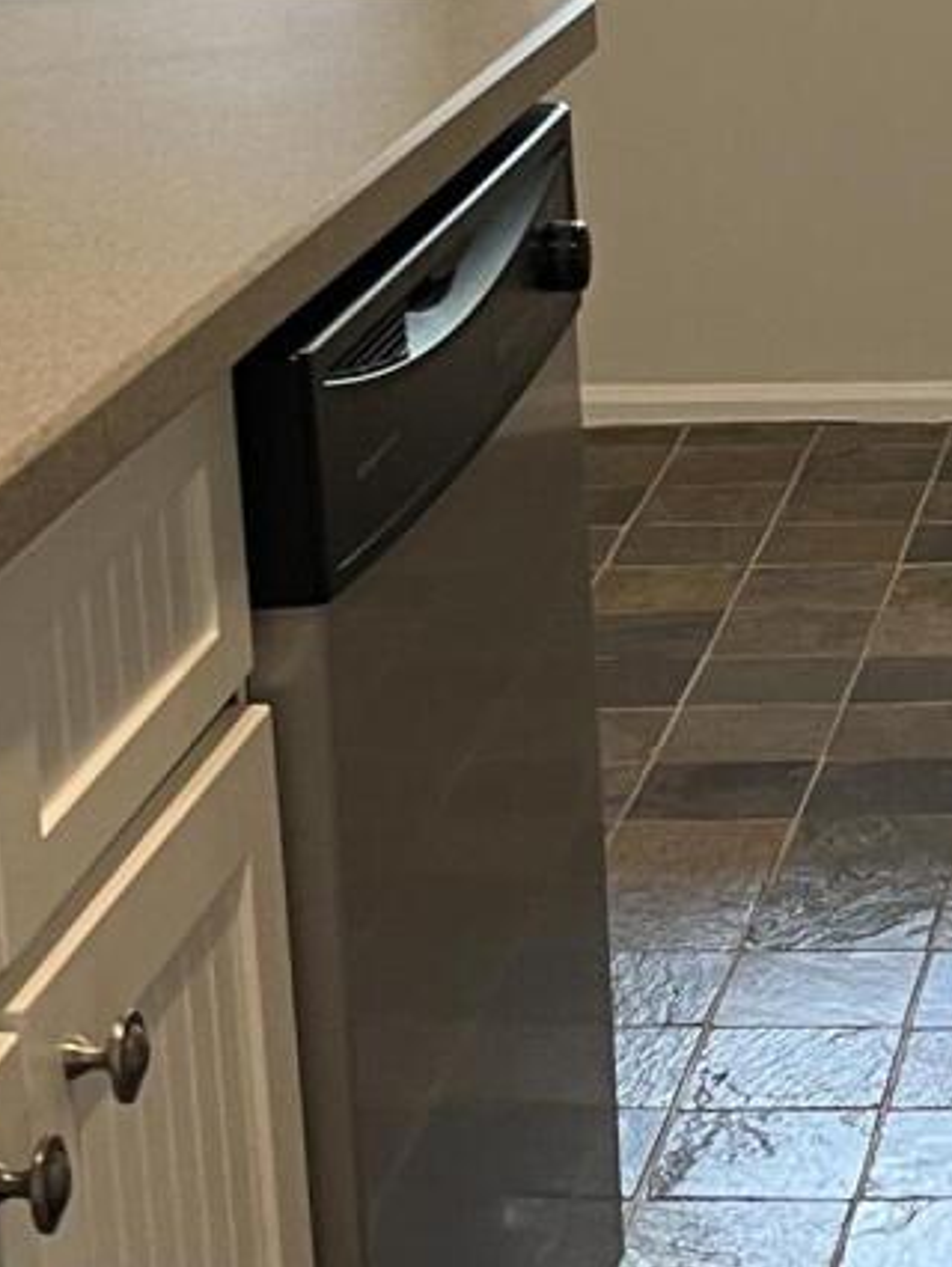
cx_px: 1232
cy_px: 294
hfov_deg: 11.8
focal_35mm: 122
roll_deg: +2.9
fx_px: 4469
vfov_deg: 16.1
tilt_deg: -15.7
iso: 125
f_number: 1.5
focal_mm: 5.7
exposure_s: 1/90
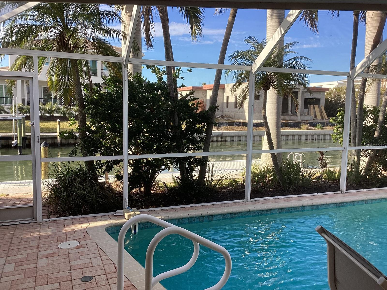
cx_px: 194
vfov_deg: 45.4
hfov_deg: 58.4
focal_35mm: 31
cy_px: 145
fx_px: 347
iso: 25
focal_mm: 3.3
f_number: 2.4
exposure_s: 1/258
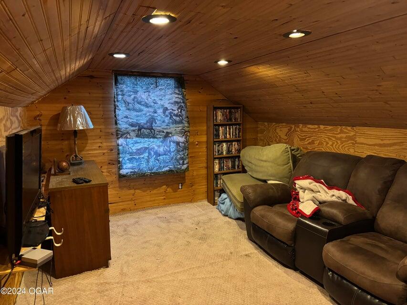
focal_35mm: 24
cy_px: 152
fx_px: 282
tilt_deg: -7.5
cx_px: 204
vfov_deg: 56.8
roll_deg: +0.5
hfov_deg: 71.6
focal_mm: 6.76
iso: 800
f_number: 1.78
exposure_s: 1/30
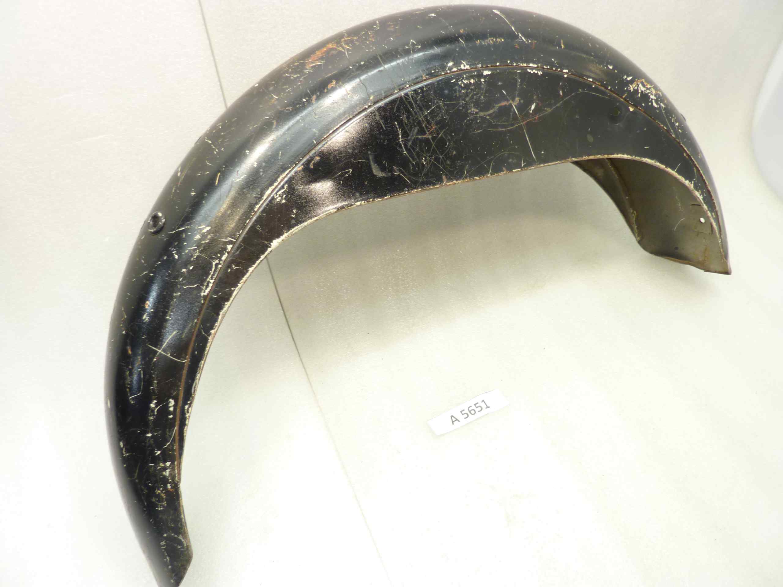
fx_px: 565
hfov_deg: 69.4
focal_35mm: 25
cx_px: 392
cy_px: 294
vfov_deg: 54.9
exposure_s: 1/13
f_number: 3.3
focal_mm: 4.1
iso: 80
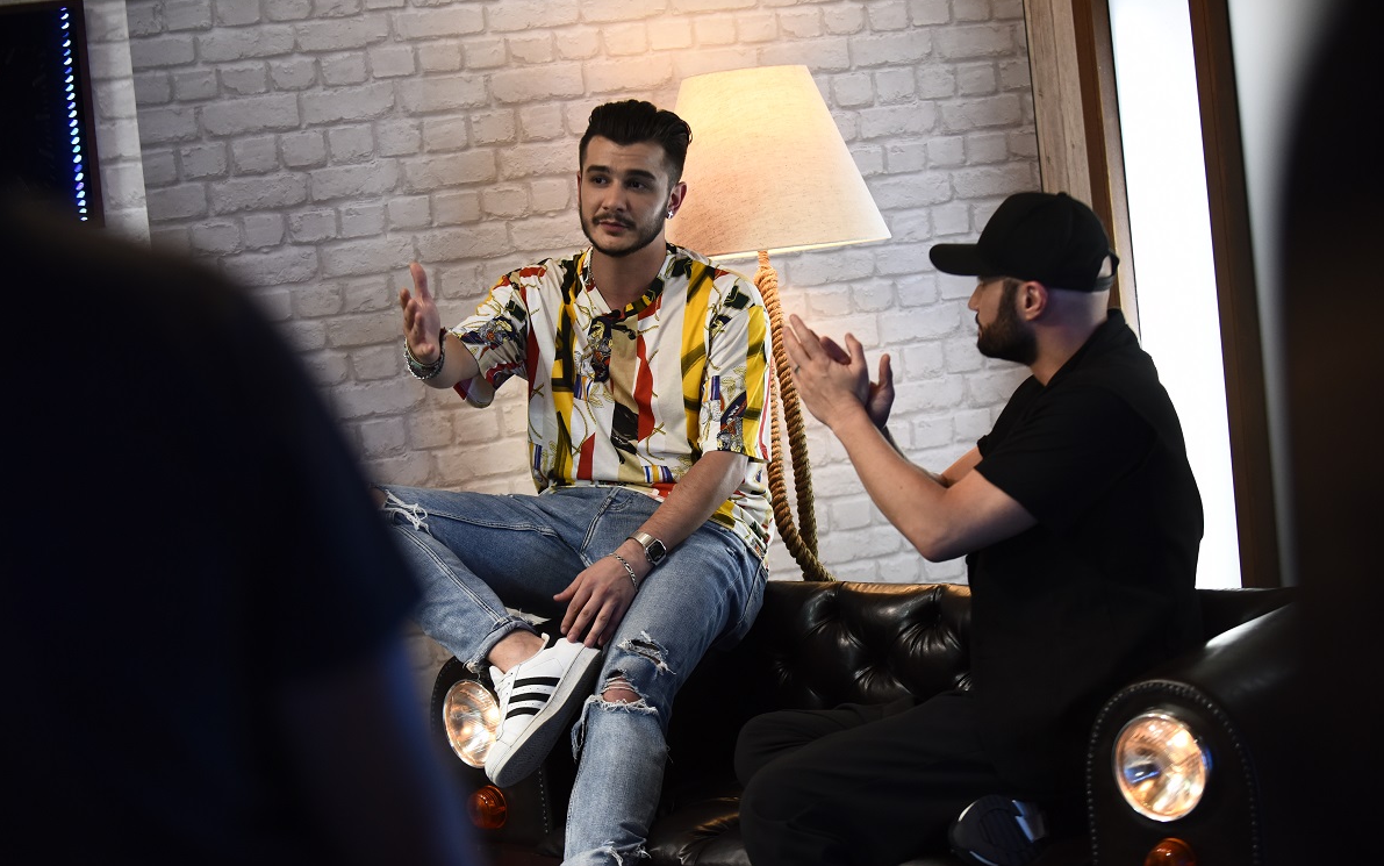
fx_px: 2905
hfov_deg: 26.8
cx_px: 691
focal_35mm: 77
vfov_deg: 17.0
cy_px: 435
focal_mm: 75
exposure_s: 1/160
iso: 2000
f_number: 2.8
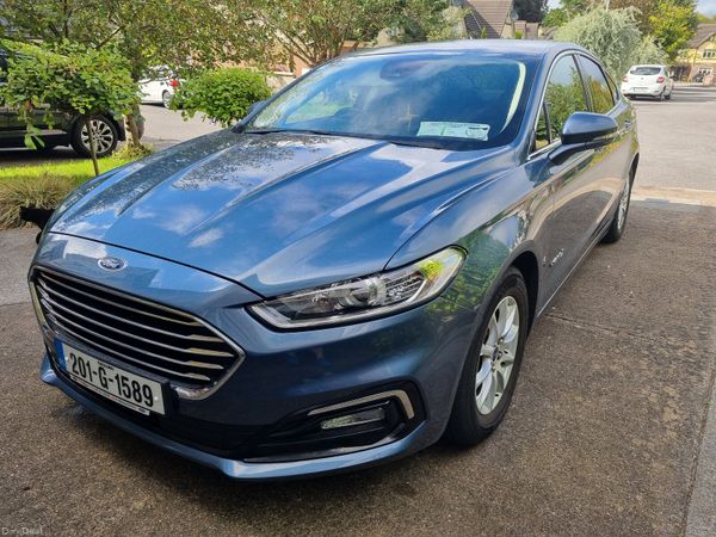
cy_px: 268
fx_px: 538
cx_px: 358
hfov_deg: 67.3
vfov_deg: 53.1
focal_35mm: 26
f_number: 1.8
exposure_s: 1/680
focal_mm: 5.4
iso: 50
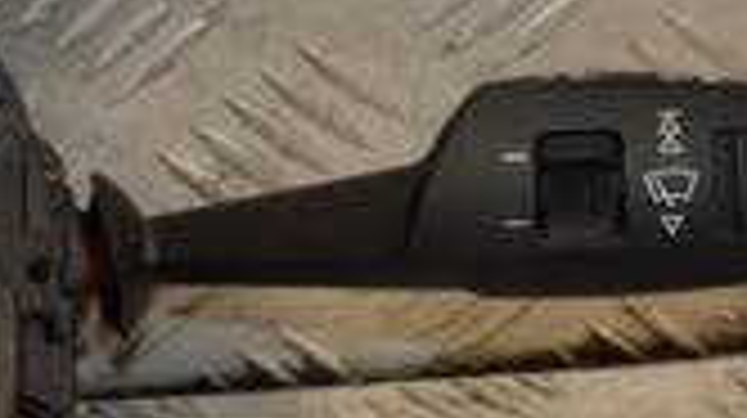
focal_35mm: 256
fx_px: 5064
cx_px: -405
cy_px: 283
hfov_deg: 8.2
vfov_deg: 4.7
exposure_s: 1/200
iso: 800
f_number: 4.8
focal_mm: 45
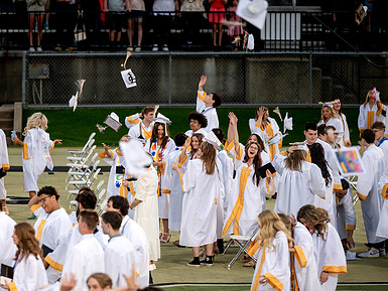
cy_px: 154
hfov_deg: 6.3
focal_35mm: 312
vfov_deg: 4.8
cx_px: 114
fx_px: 3498
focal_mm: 200
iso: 640
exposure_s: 1/500
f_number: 2.8
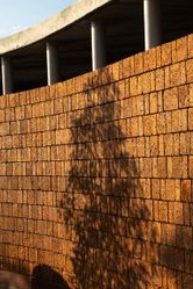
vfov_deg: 23.1
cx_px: 76
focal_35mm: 88
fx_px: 708
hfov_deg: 15.5
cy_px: 169
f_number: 8
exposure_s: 1/200
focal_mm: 34.3
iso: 125
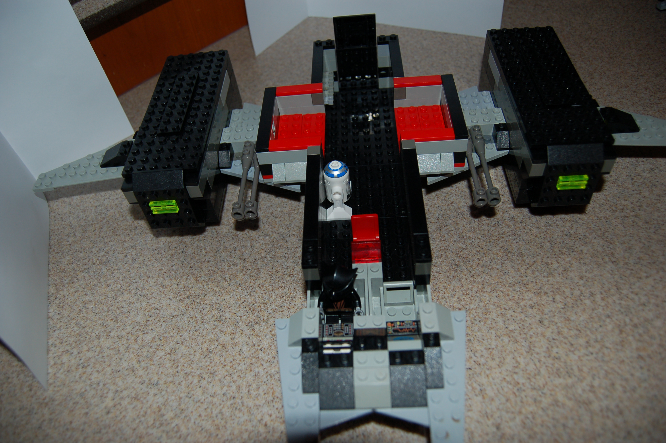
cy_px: 222
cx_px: 333
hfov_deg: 67.4
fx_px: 499
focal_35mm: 27
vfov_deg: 47.8
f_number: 3.5
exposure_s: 1/60
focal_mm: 18
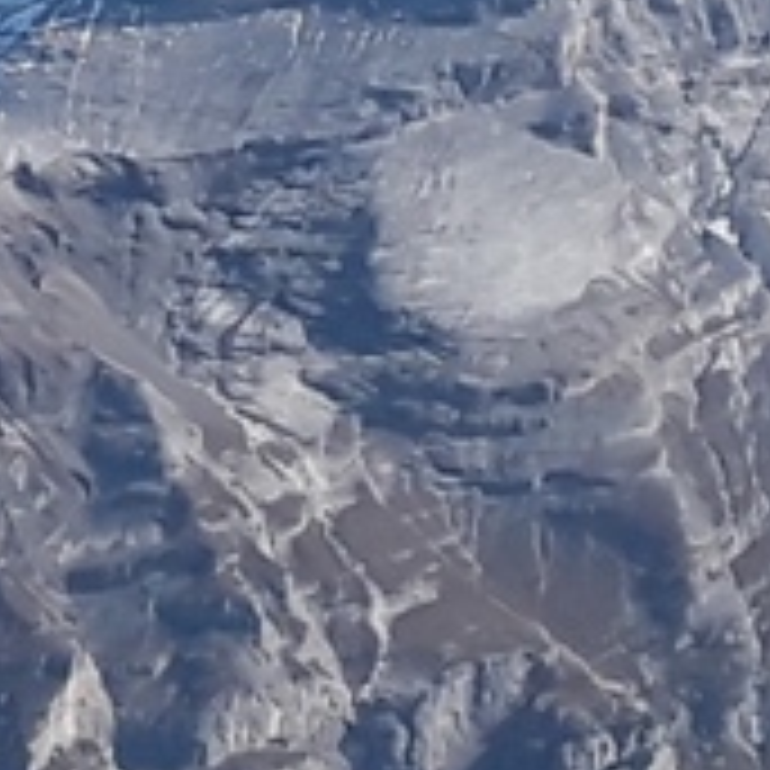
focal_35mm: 118
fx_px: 2970
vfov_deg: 14.6
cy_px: 14
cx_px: -378
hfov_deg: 13.9
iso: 40
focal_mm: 2.9
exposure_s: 1/1536
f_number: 1.9
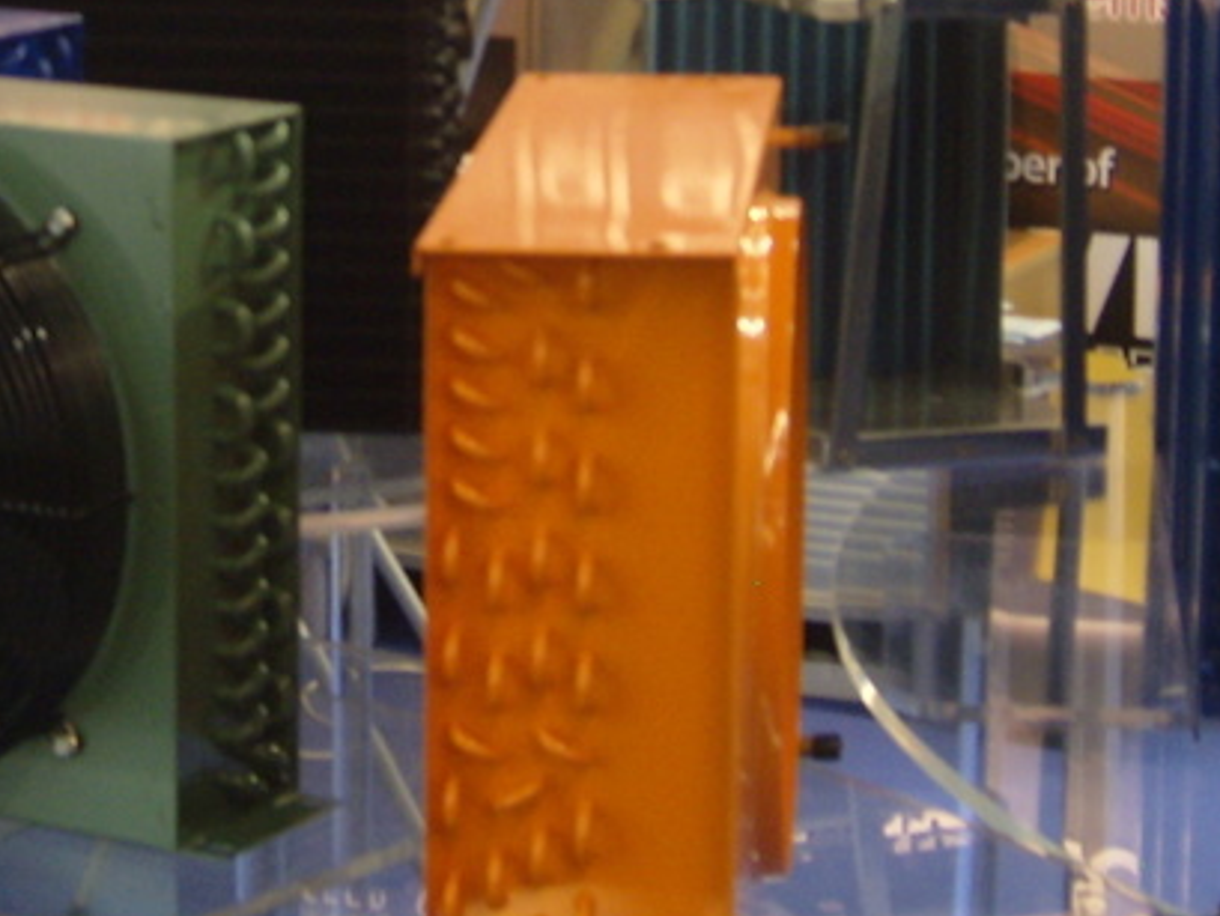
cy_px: -84
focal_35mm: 129
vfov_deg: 11.3
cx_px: 251
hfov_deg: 15.2
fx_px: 4548
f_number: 3.1
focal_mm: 9.2
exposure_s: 1/45
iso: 155
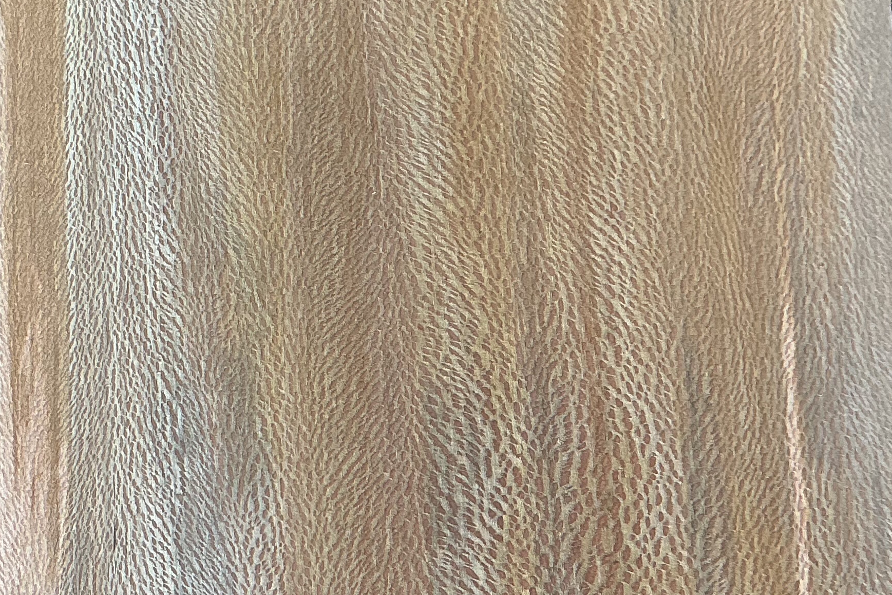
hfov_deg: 28.7
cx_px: 306
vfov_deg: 19.4
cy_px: 356
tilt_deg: -78.7
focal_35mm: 70
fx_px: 1734
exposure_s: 1/120
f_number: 1.8
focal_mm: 3
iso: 25
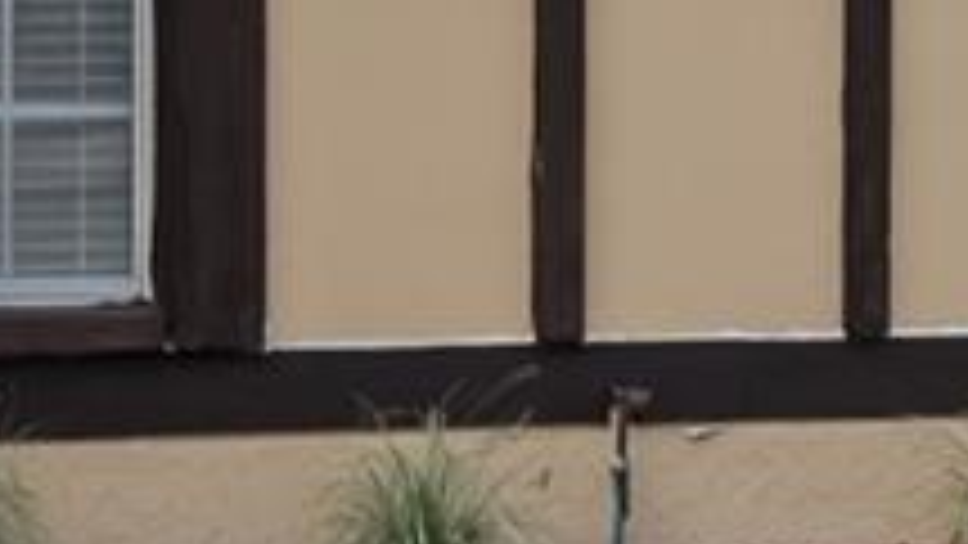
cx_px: 2031
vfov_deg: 5.0
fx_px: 6212
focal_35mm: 242
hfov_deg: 8.4
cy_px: -139
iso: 100
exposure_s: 1/50
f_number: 9
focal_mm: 21
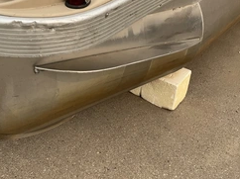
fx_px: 332
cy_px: 68
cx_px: 83
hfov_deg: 39.3
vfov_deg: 30.1
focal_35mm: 48
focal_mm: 3
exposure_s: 1/1195
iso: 25
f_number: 1.8
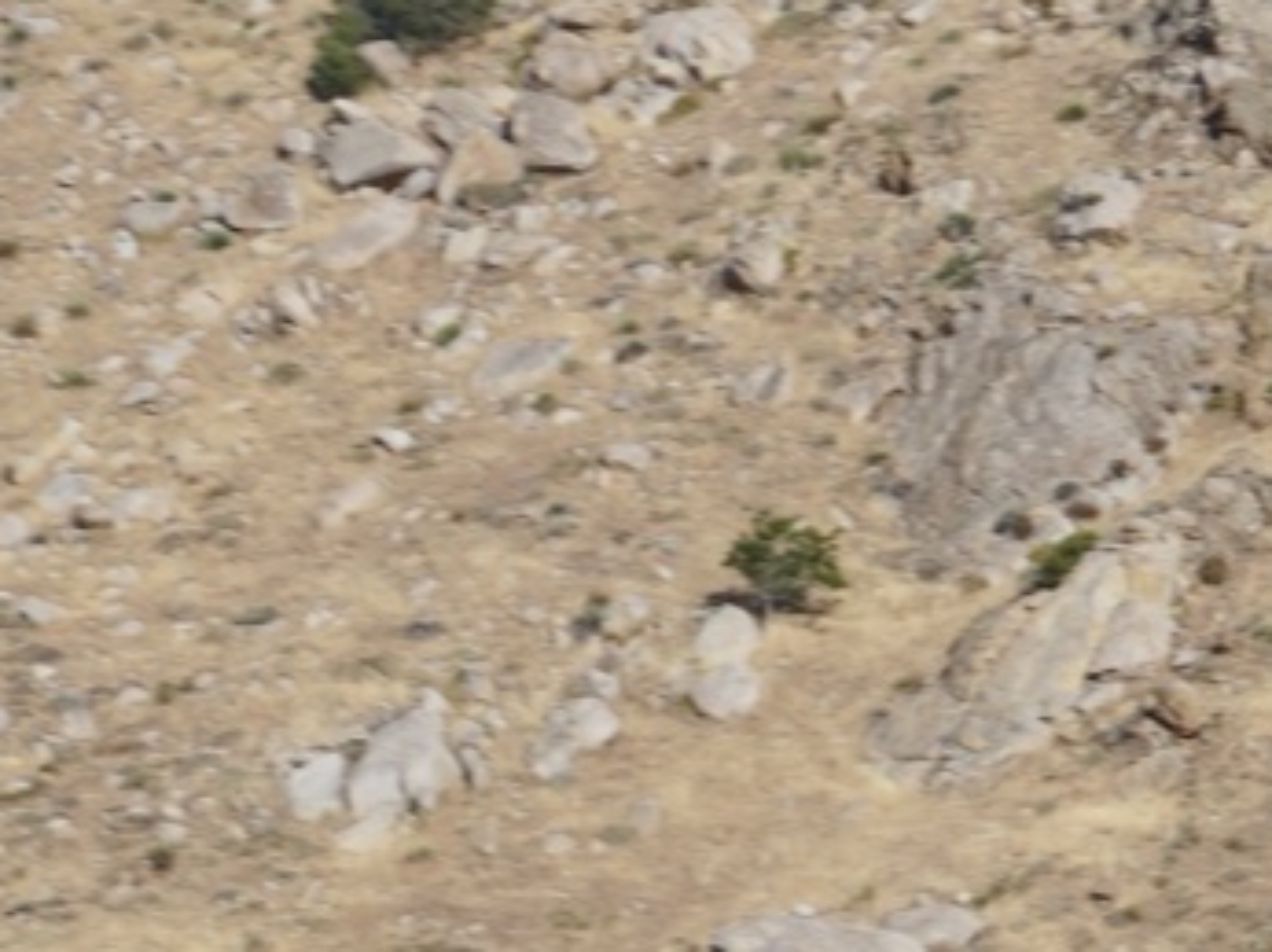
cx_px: 1009
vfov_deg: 2.5
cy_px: 1779
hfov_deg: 3.4
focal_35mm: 584
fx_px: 21445
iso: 100
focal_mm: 70
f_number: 8
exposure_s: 1/400
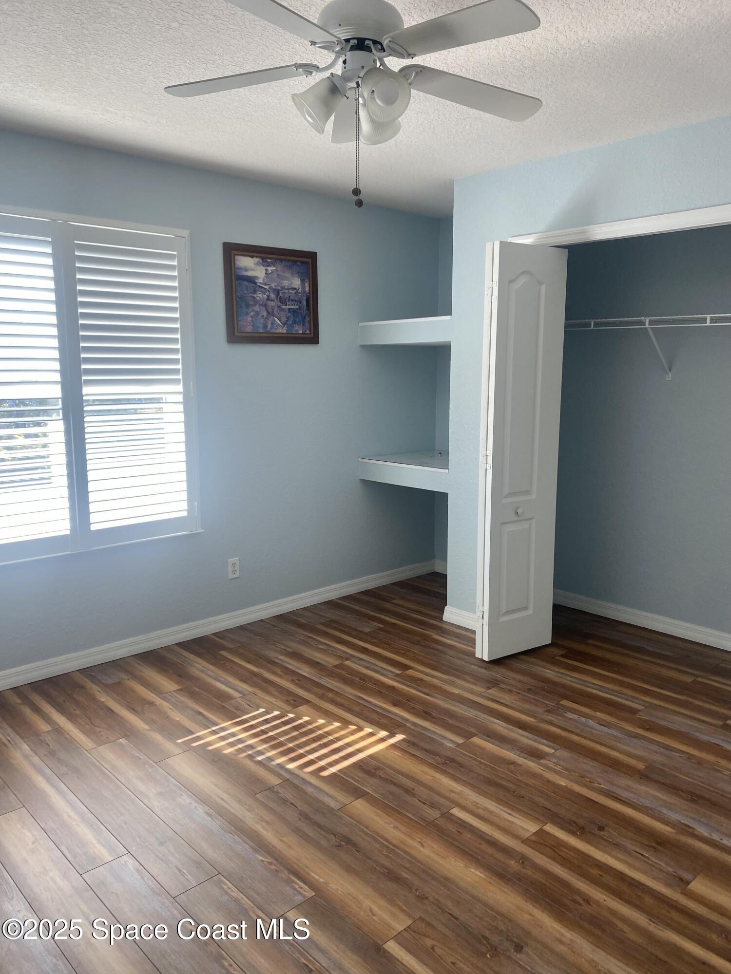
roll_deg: +2.0
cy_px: 487
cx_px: 366
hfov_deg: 53.1
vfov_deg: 67.3
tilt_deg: -7.4
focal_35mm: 26
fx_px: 732
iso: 80
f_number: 1.8
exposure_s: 1/121
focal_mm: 4.25
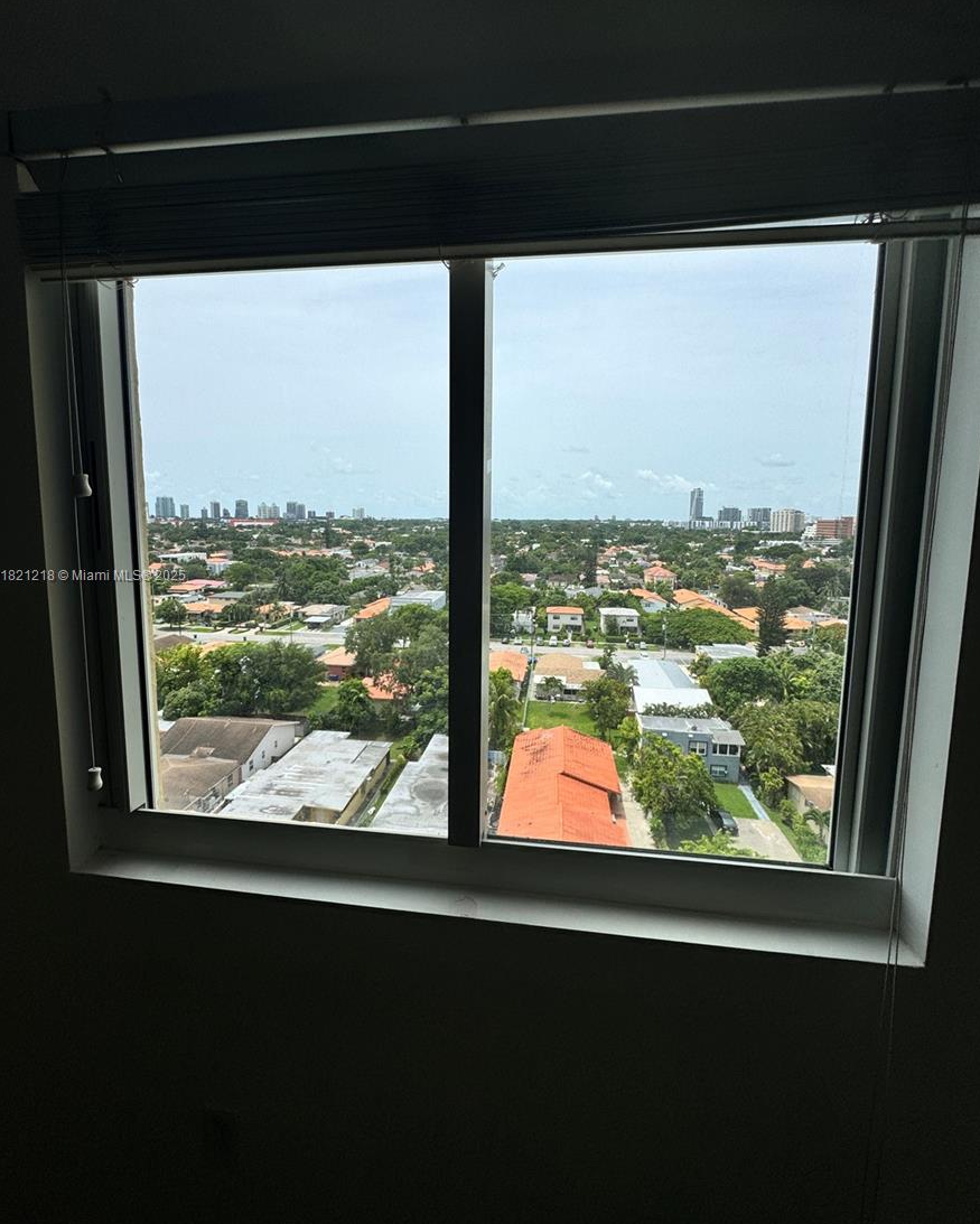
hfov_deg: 84.1
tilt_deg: -6.6
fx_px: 544
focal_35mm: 15
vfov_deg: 96.7
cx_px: 485
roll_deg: +1.4
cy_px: 577
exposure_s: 1/1078
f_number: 2.2
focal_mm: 2.22
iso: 50
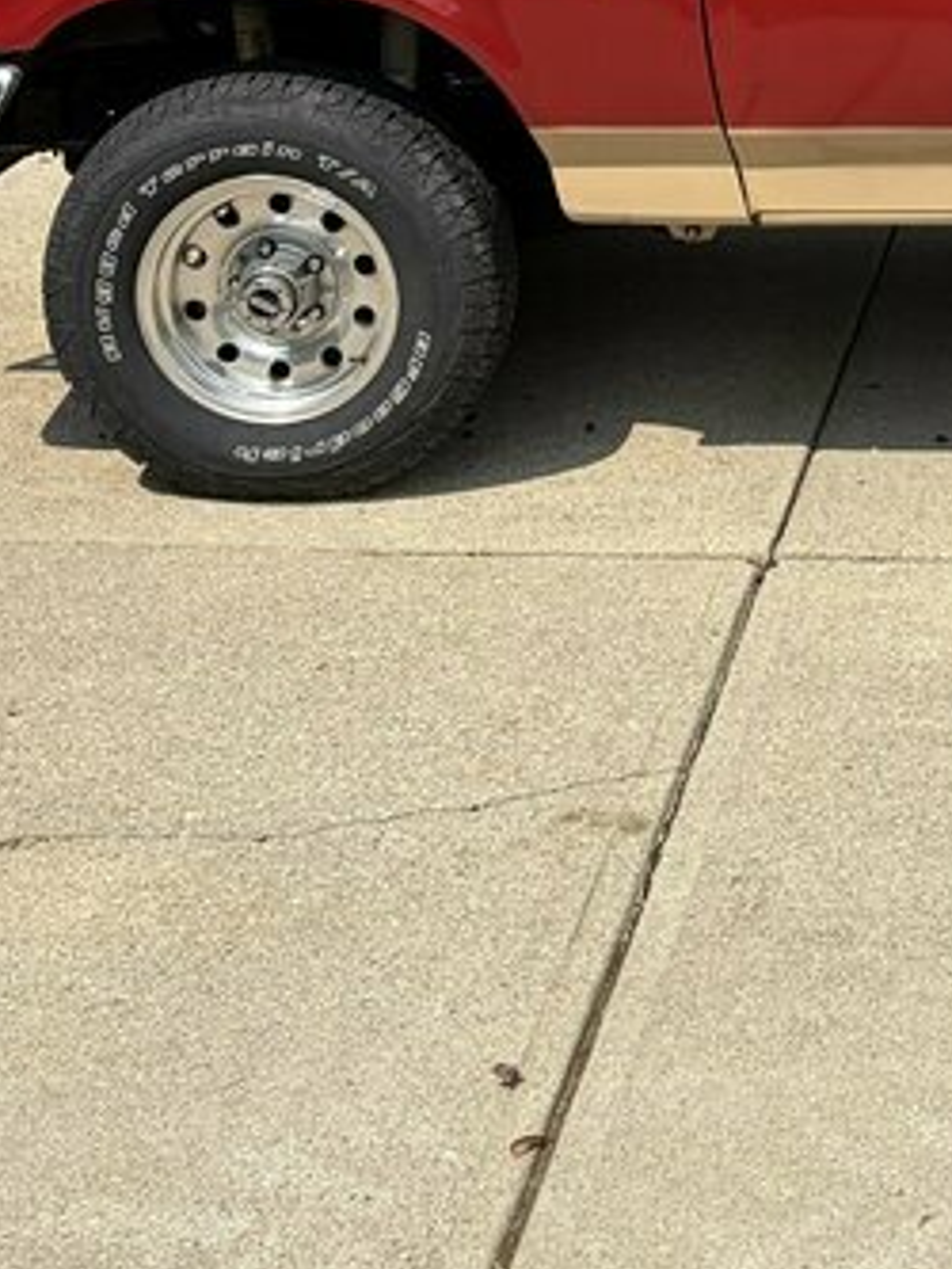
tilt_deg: -9.0
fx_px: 2858
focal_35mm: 78
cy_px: -38
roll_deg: +1.8
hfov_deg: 17.8
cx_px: 1219
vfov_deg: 23.8
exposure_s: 1/3448
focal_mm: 5.96
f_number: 1.6
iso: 50
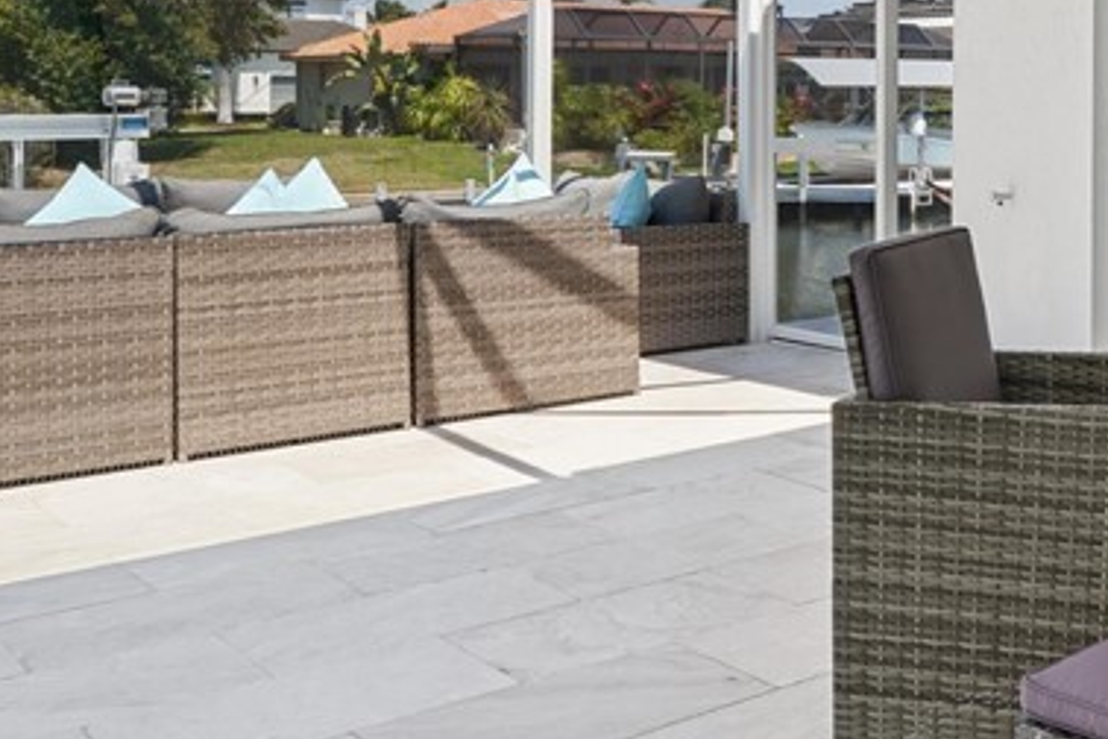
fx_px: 1416
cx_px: 1328
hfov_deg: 34.3
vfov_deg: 28.5
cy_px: 135
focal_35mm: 46
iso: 125
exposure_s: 1/20
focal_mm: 16
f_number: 8
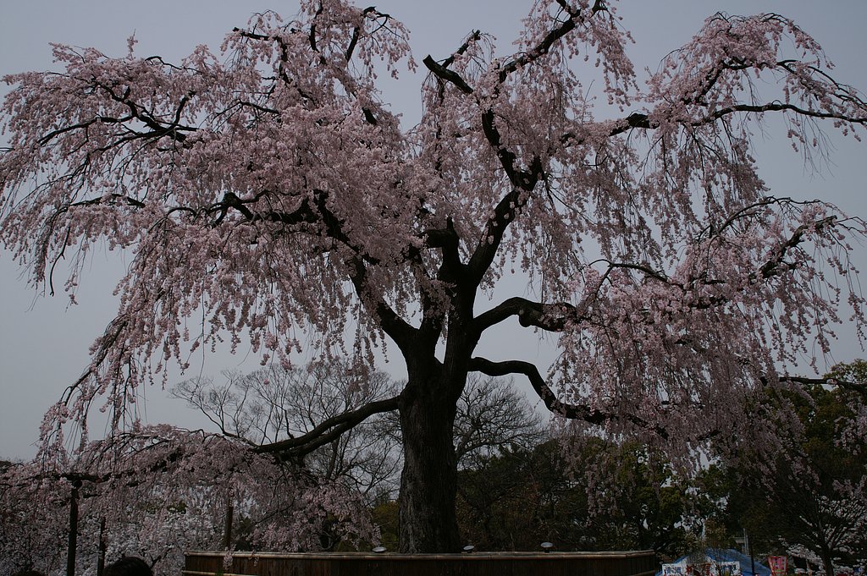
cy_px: 288
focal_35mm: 36
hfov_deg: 53.2
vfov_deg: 36.8
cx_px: 434
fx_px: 866
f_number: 8
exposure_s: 1/750
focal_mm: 24
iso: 100
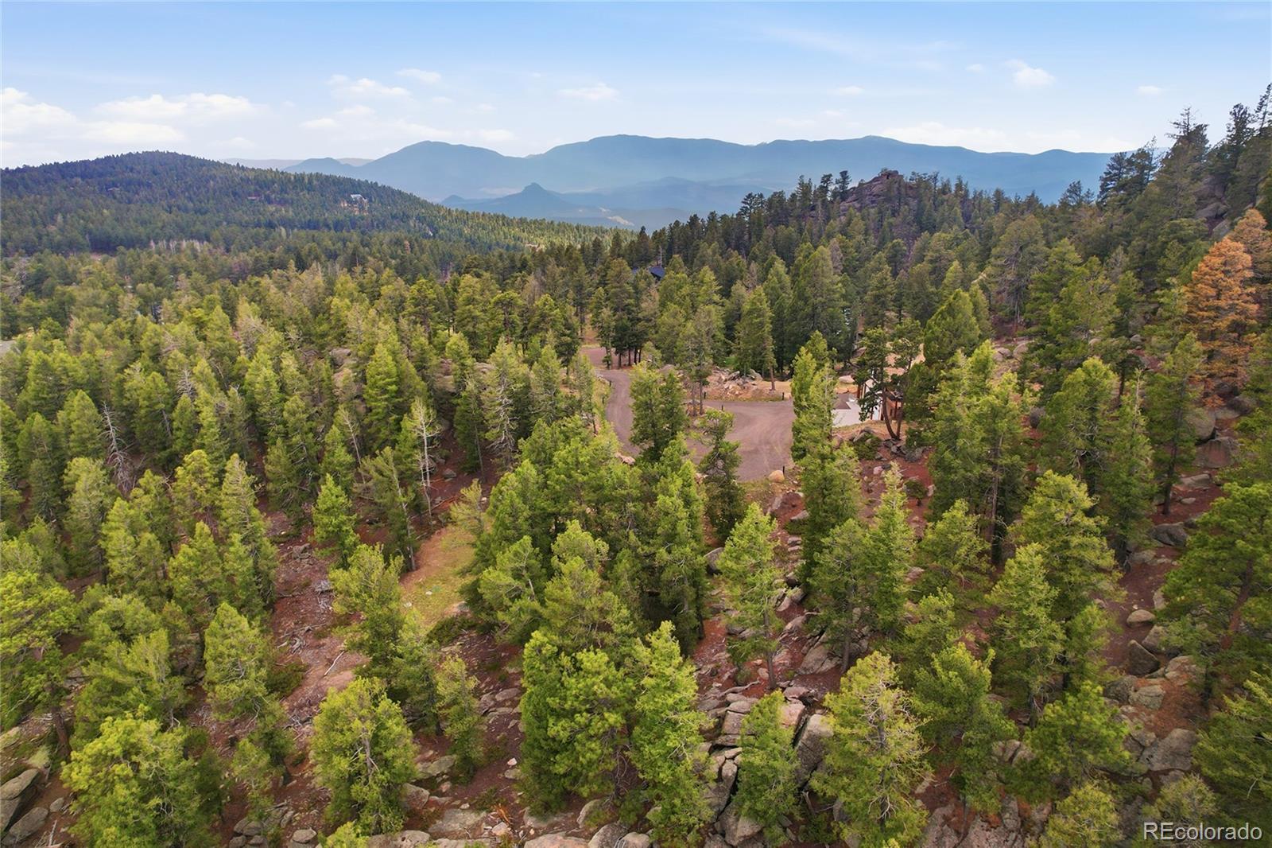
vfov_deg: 57.2
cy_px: 424
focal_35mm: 22
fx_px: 777
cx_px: 636
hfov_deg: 78.6
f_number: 2.8
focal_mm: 8.4
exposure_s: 1/120
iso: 100
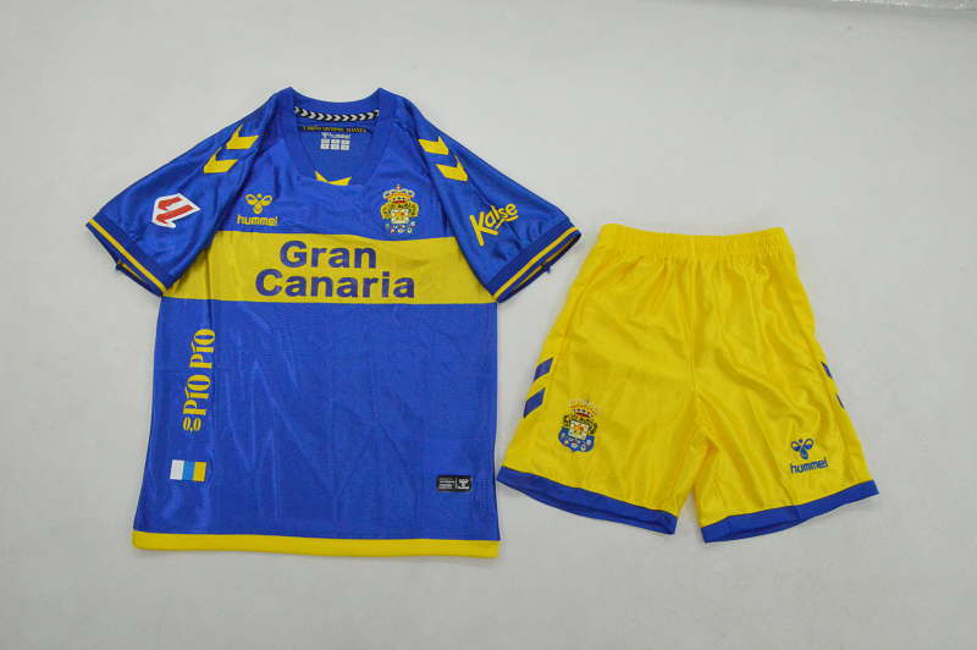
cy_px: 325
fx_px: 895
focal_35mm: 33
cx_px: 488
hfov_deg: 57.3
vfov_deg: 39.9
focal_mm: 22
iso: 6400
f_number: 25
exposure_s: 1/200
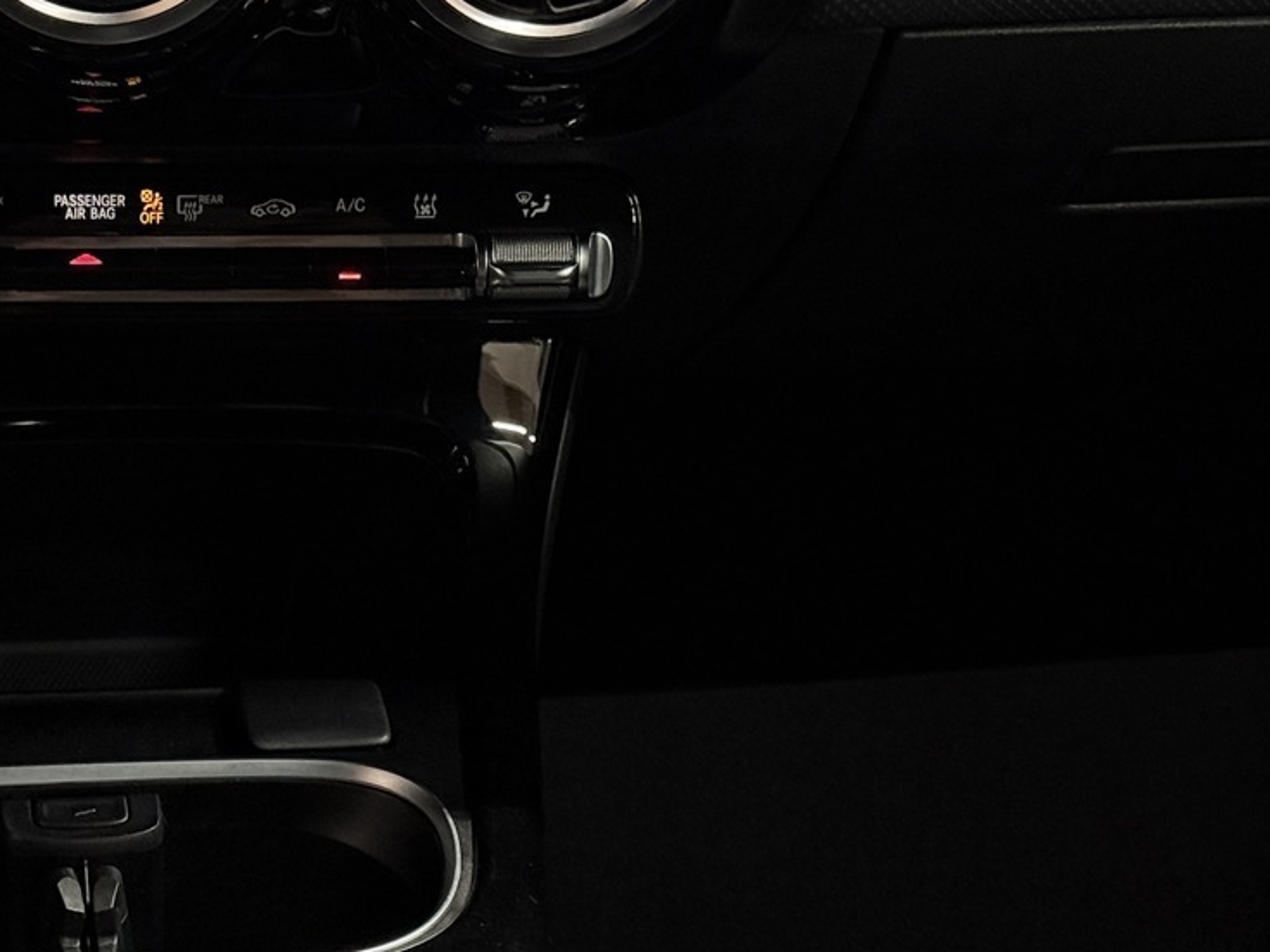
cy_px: 923
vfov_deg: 15.5
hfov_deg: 20.4
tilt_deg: -35.5
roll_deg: -0.5
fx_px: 3448
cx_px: 114
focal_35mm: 94
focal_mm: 6.76
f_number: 1.78
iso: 500
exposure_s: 1/33
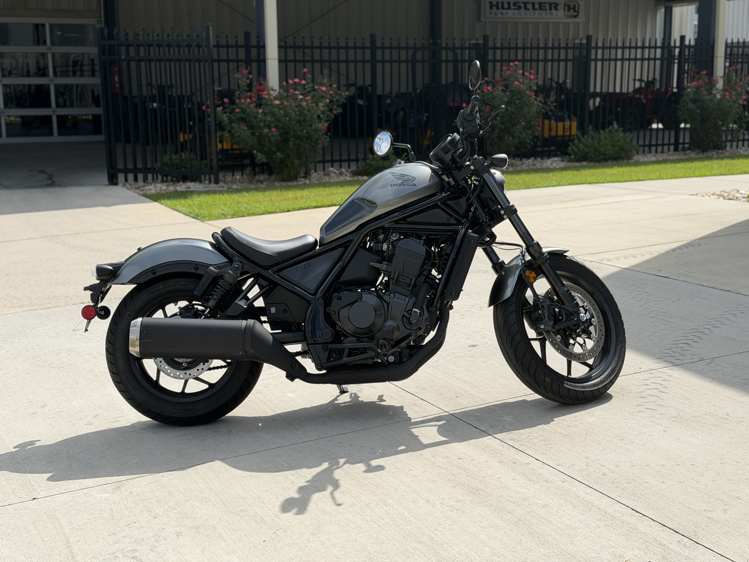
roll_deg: +0.8
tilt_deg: -10.9
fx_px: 1039
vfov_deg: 30.3
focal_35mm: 48
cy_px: 281
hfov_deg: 39.7
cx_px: 374
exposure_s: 1/6024
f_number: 1.78
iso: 64
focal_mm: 6.76
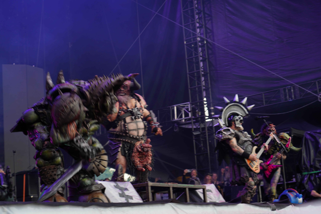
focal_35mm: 65
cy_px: 107
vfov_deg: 20.9
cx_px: 160
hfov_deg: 31.0
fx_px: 580
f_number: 4
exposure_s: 1/80
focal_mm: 65
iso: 100
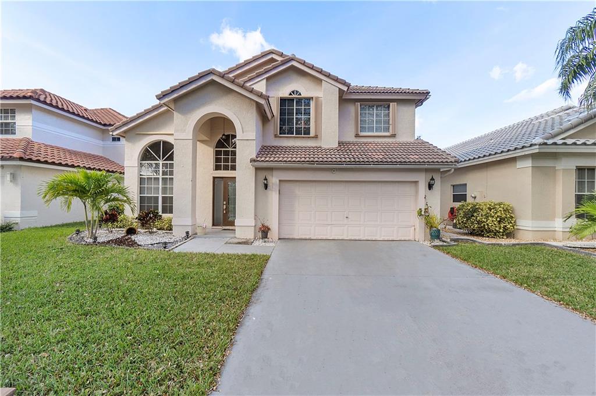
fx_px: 248
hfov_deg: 100.4
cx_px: 298
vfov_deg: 77.2
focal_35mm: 15
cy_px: 198
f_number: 11
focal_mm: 10
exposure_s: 1/200
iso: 200
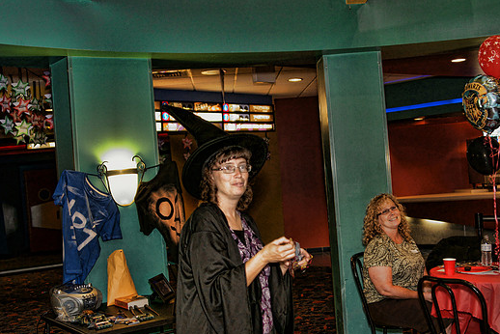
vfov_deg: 28.7
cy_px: 186
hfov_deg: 41.9
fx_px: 653
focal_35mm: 47
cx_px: 256
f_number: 2.8
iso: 800
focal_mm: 28
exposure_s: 1/60
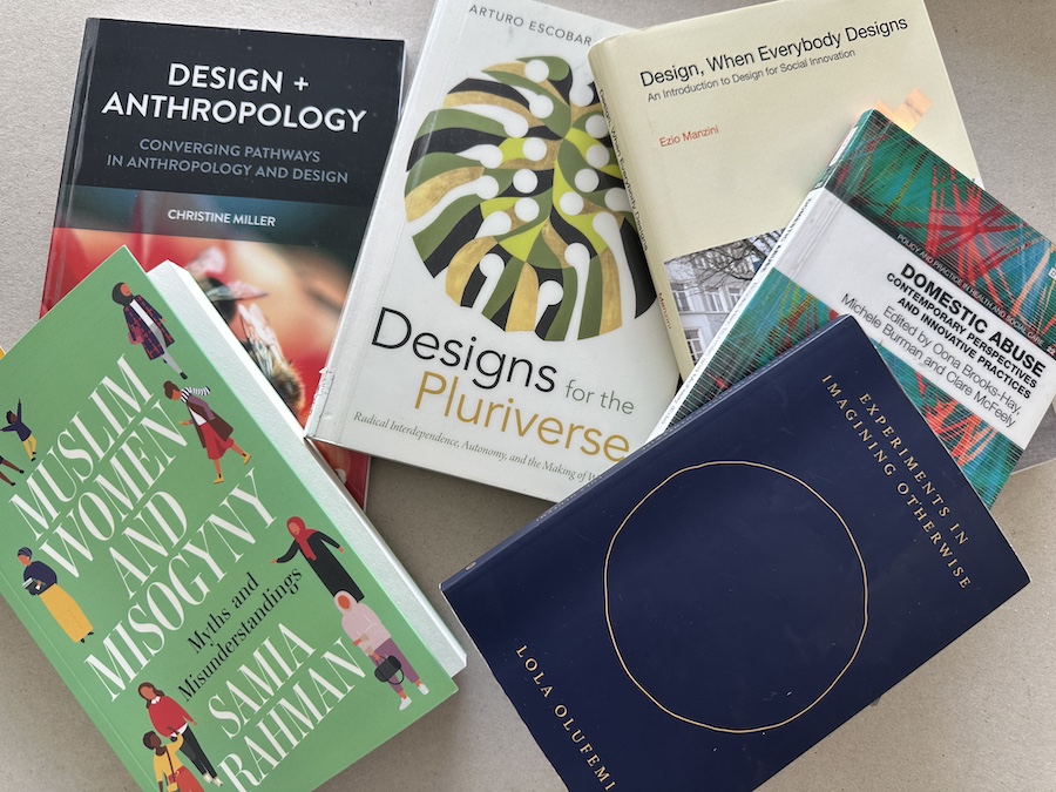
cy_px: 396
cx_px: 528
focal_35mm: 24
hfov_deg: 71.6
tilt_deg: -81.2
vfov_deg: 56.8
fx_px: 732
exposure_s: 1/121
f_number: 1.78
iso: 100
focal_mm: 6.86
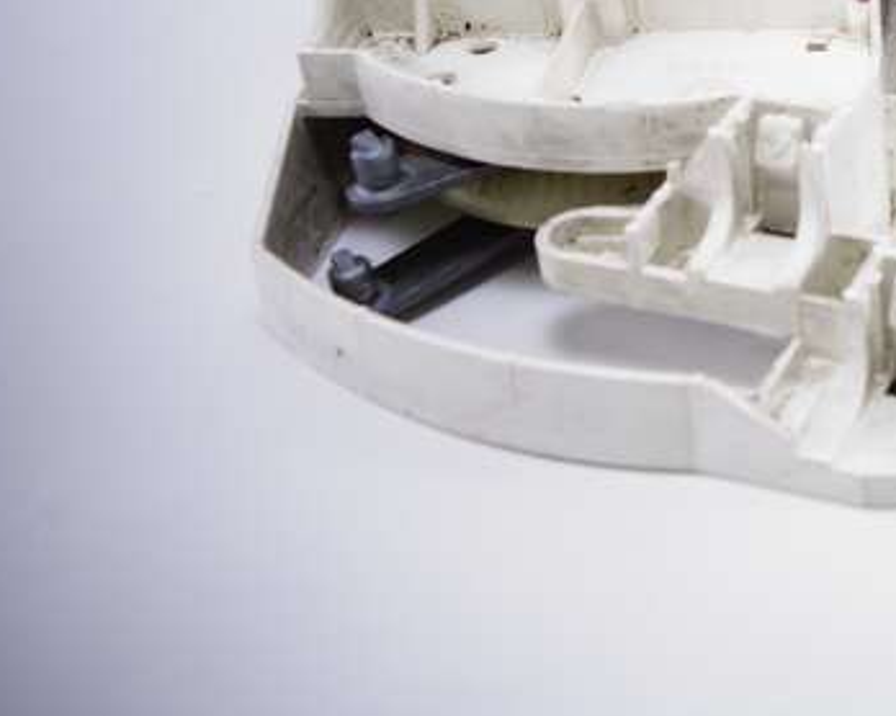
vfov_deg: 23.7
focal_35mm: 62
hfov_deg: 27.5
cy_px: 40
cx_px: 1022
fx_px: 1643
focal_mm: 10.4
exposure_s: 1/100
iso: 125
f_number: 3.2
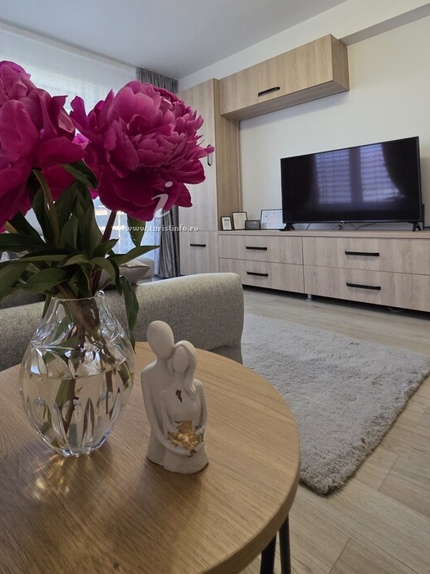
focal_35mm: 19
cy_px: 205
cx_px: 161
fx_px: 315
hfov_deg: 67.6
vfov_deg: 82.6
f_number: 1.9
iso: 160
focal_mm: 2.2
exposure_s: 1/100
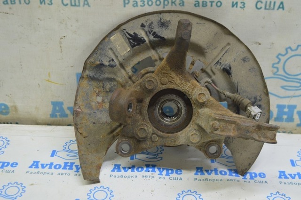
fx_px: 426
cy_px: 100
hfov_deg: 38.9
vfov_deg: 26.4
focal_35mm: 51
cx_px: 150
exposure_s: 1/20
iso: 400
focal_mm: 34
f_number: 5.6
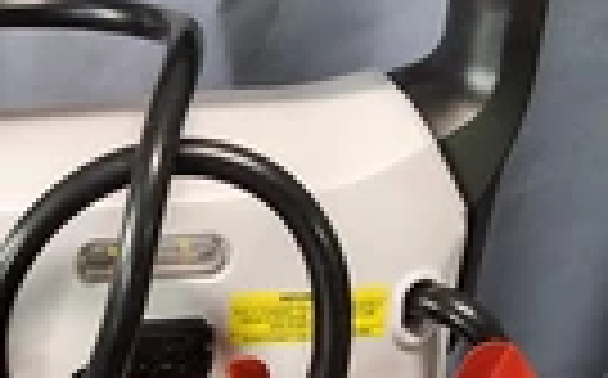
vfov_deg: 14.6
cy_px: 382
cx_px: -41
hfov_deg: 22.4
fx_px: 1456
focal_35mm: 88
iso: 160
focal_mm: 2.91
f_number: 1.9
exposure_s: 1/40
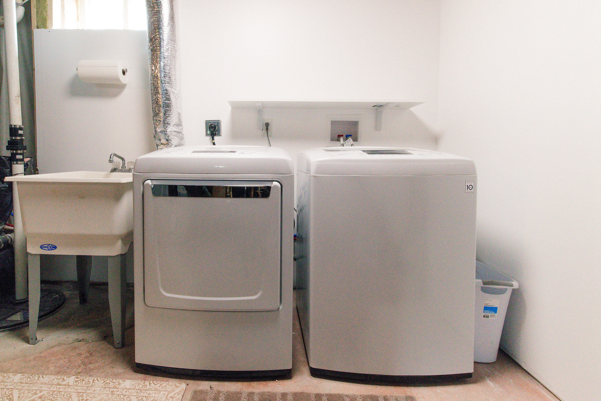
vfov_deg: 77.3
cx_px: 300
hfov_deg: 100.4
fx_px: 250
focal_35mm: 15
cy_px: 200
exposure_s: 1/60
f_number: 10
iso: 4000
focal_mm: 15
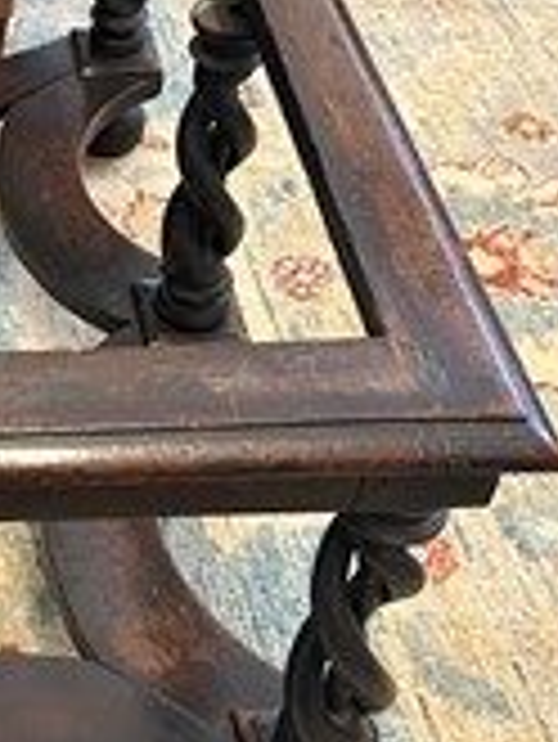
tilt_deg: -43.1
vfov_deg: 30.6
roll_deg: -1.3
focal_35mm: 63
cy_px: 283
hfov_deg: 22.1
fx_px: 1352
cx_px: -50
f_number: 1.5
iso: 400
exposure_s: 1/50
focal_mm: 5.7
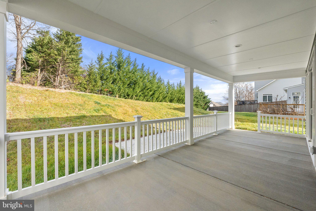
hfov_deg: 100.4
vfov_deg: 77.3
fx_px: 132
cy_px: 106
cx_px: 158
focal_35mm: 15
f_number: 8
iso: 640
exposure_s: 1/800
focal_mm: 10
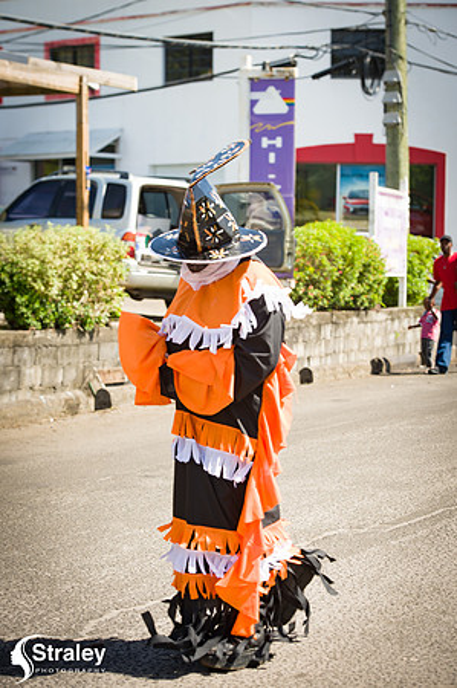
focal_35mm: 95
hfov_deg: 14.4
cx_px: 228
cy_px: 344
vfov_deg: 21.5
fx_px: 1813
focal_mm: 95
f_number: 6.3
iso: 100
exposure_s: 1/160
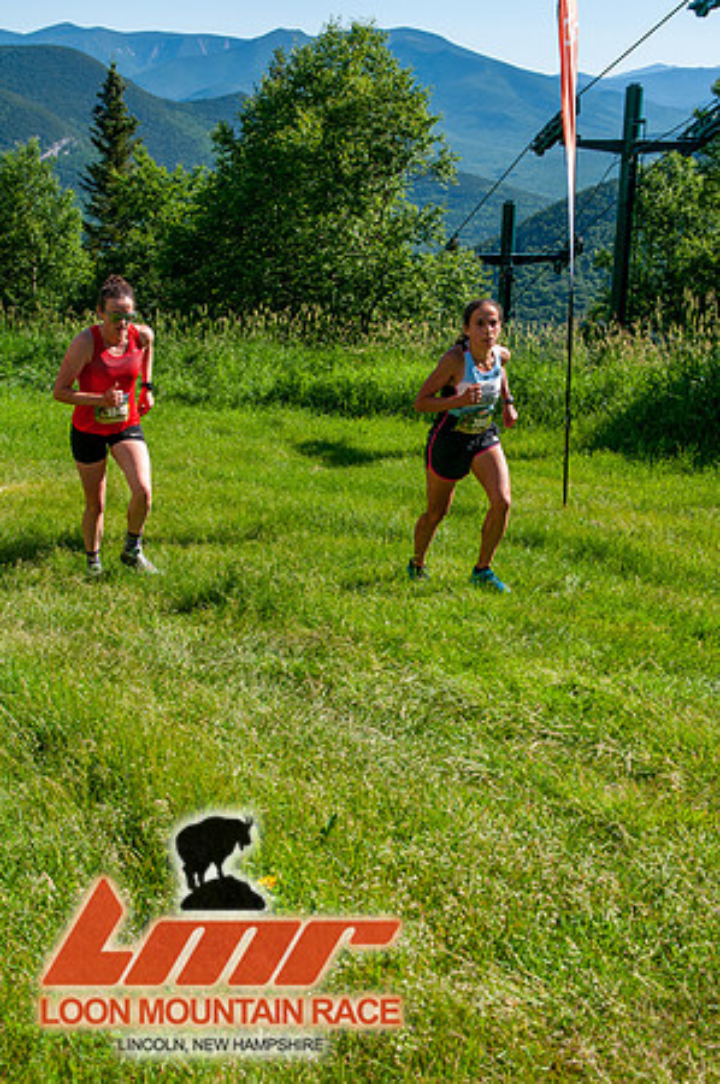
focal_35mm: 51
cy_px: 542
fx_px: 1533
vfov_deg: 38.9
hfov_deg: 26.4
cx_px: 360
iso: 200
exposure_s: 1/400
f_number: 8
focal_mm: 34
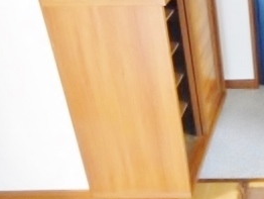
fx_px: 466
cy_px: 48
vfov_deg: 23.8
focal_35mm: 61
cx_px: 320
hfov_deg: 27.6
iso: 800
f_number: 3.7
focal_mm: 4.5
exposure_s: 1/5
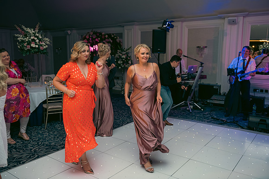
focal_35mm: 32
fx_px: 239
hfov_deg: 58.7
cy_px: 90
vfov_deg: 41.1
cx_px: 134
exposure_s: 1/160
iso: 640
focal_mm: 32
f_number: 3.5
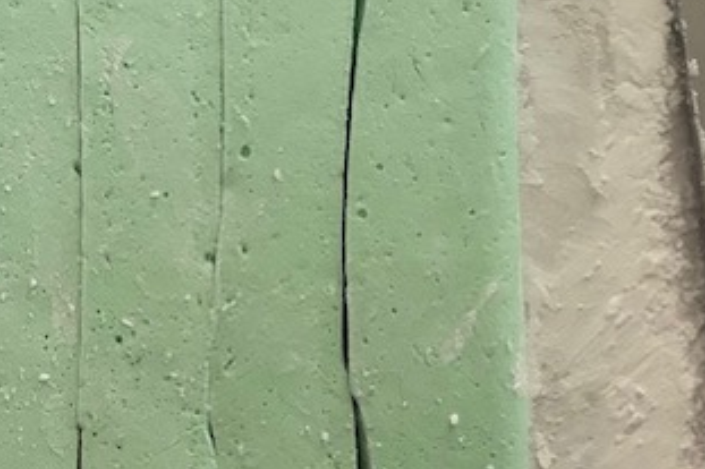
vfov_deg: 17.7
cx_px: 5
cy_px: 290
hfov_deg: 25.1
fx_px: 1507
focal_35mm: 77
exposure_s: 1/60
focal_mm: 2.71
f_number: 1.9
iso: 250
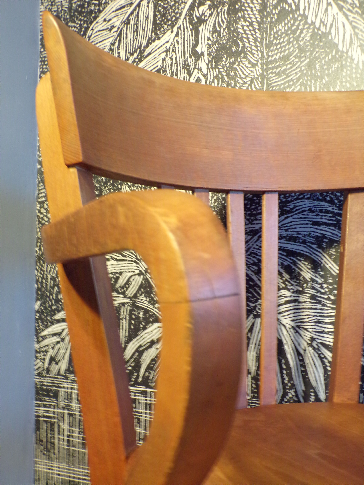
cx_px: 182
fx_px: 519
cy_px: 242
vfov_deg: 50.1
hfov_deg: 38.7
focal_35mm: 37
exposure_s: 1/6
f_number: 3.3
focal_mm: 6.6
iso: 400
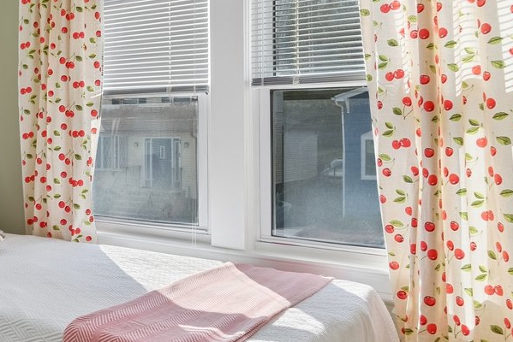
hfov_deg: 40.2
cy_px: 128
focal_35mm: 41
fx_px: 585
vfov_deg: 32.5
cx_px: -24
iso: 160
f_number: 5.6
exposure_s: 1/70
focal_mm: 8
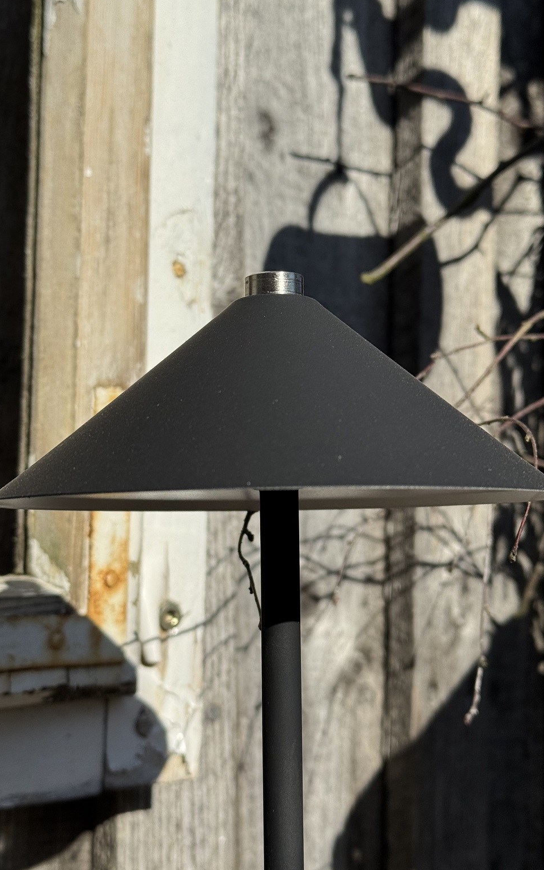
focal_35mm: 53
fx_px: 1257
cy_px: 437
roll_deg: -1.8
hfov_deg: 24.4
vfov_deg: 38.2
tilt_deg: +4.1
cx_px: 274
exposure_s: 1/7092
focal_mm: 6.76
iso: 64
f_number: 1.78
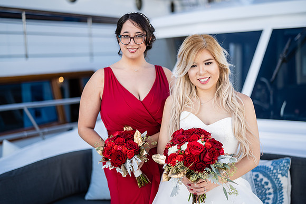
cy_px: 102
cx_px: 153
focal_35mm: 50
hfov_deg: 39.6
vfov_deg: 27.0
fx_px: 425
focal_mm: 50
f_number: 1.4
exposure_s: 1/4000
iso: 160
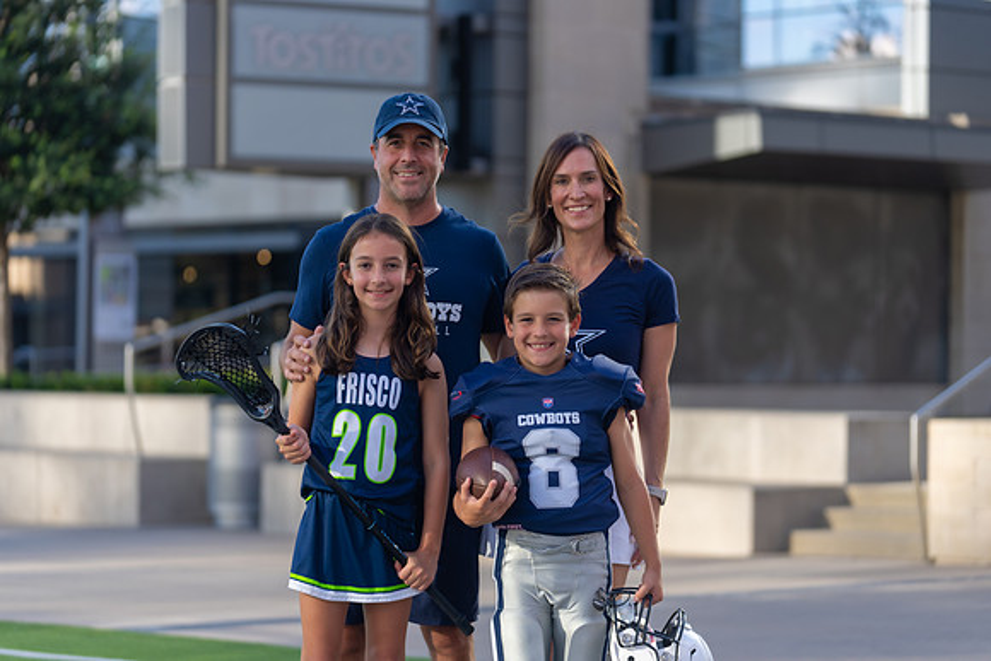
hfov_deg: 17.7
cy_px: 330
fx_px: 3188
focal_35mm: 116
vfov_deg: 11.8
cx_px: 496
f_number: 2.8
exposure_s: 1/500
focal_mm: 113
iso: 100
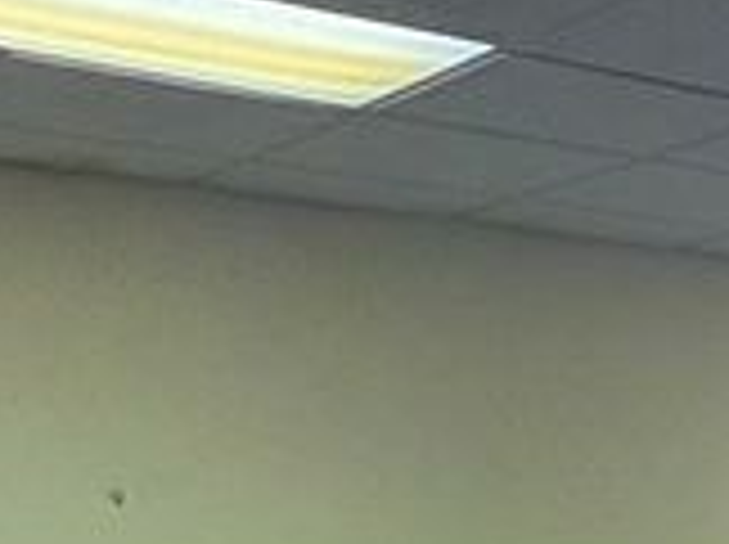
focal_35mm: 96
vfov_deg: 13.1
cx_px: 1400
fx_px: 2019
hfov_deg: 16.4
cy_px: 1113
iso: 80
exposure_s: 1/100
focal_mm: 2.22
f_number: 2.2
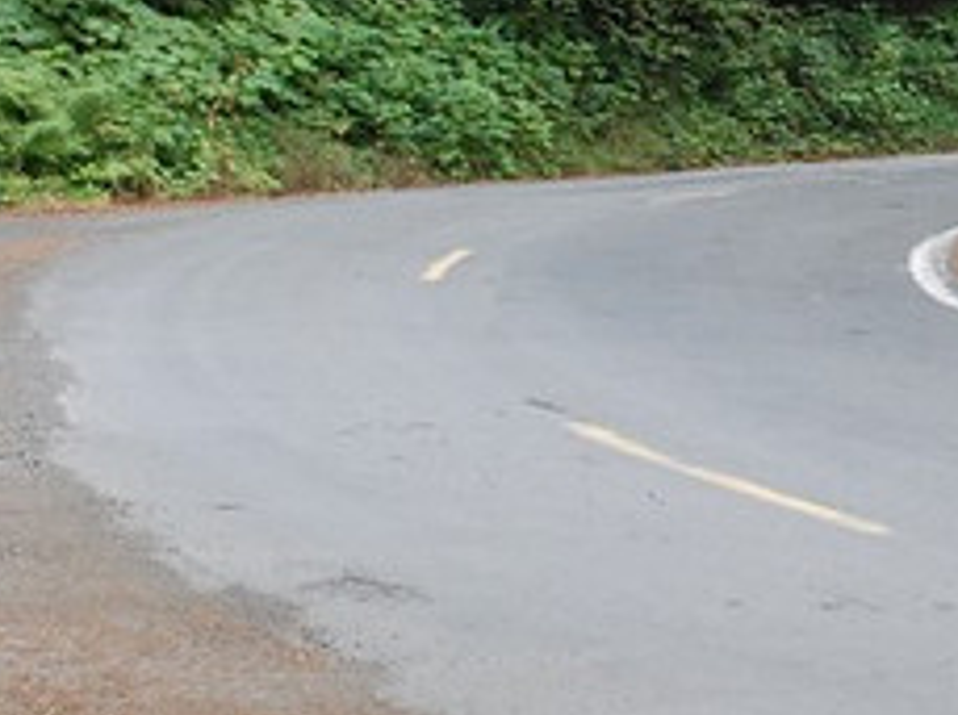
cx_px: 1012
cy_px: 299
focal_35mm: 88
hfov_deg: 21.3
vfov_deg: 16.7
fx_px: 2432
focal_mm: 24
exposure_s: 1/320
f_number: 4
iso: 1600
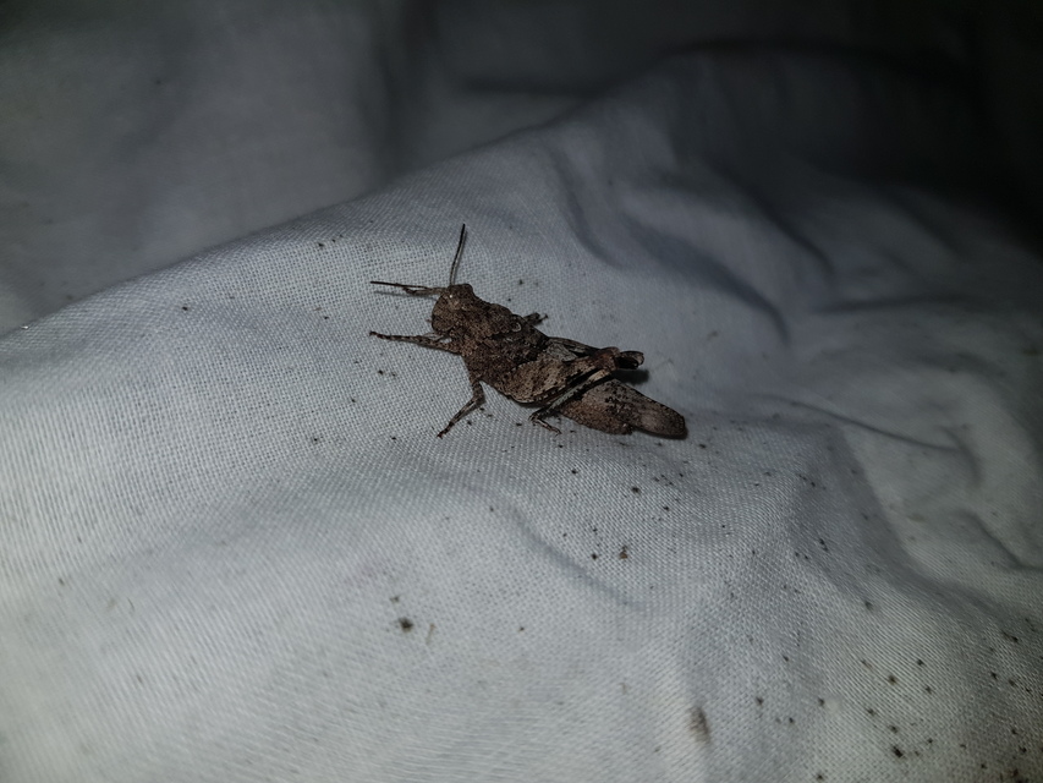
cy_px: 392
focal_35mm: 26
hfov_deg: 67.3
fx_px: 784
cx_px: 522
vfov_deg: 53.1
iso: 40
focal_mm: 4.2
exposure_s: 1/2264
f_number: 1.7
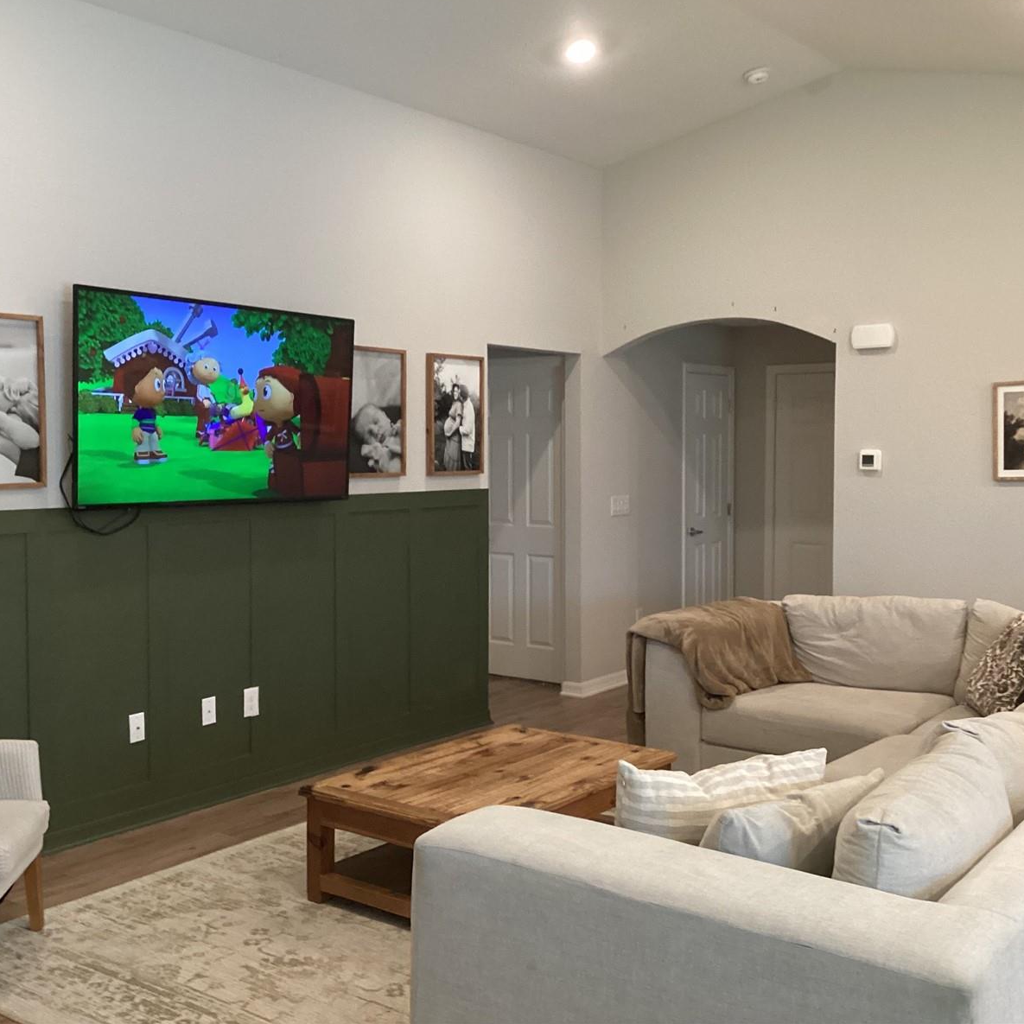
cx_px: 535
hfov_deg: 44.9
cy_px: 506
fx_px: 1238
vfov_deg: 44.9
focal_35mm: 37
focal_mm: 3.3
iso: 320
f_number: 2.4
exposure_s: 1/60
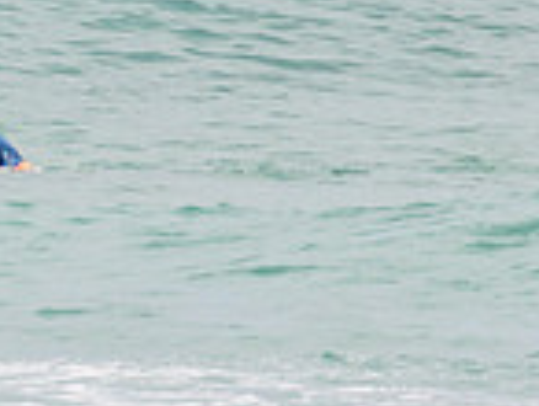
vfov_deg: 0.7
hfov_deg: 0.9
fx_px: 32690
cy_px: -198
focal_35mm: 2096
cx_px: -535
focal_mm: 400
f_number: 5.6
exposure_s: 1/2000
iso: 200
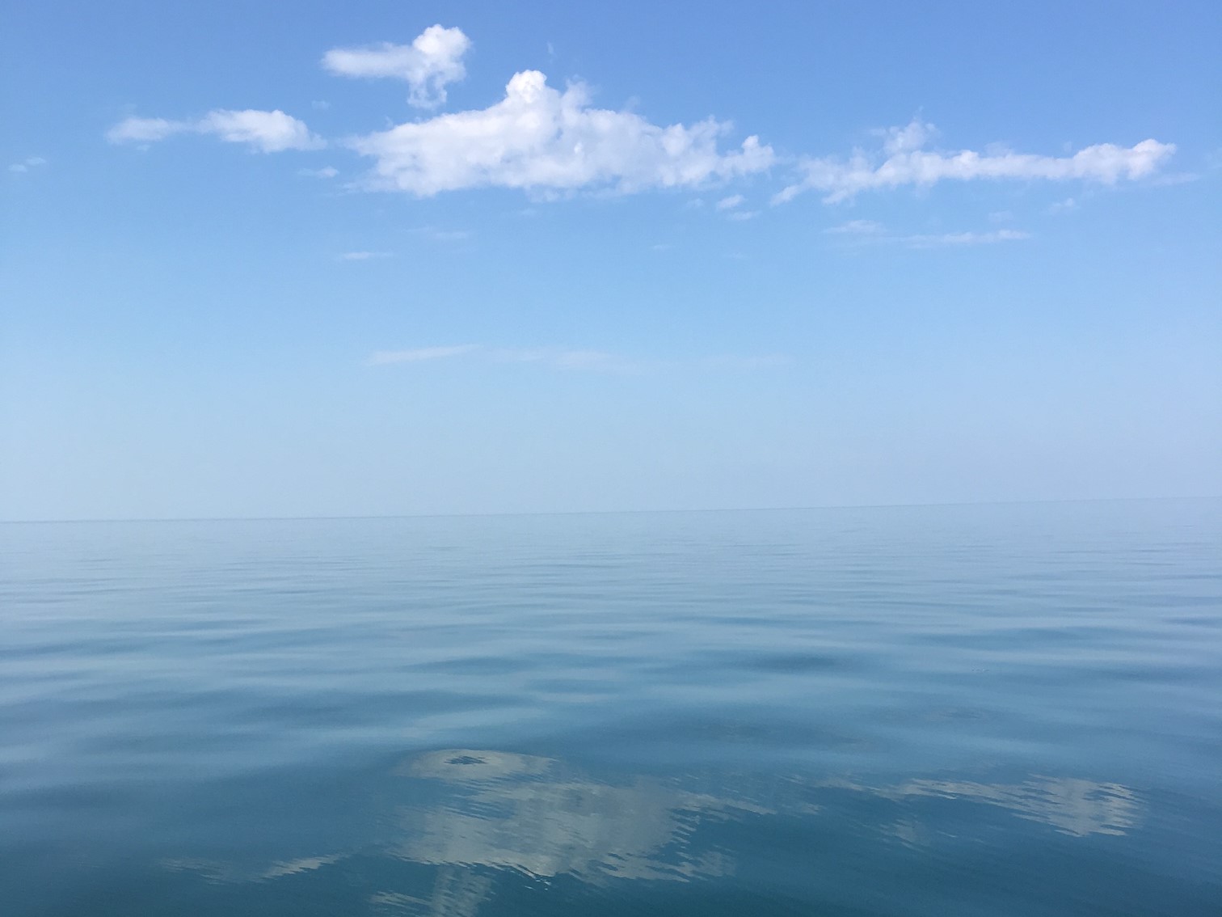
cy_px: 458
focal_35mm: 29
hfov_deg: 61.7
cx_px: 611
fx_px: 1024
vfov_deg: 48.2
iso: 25
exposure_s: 1/1131
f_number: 2.2
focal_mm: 4.15
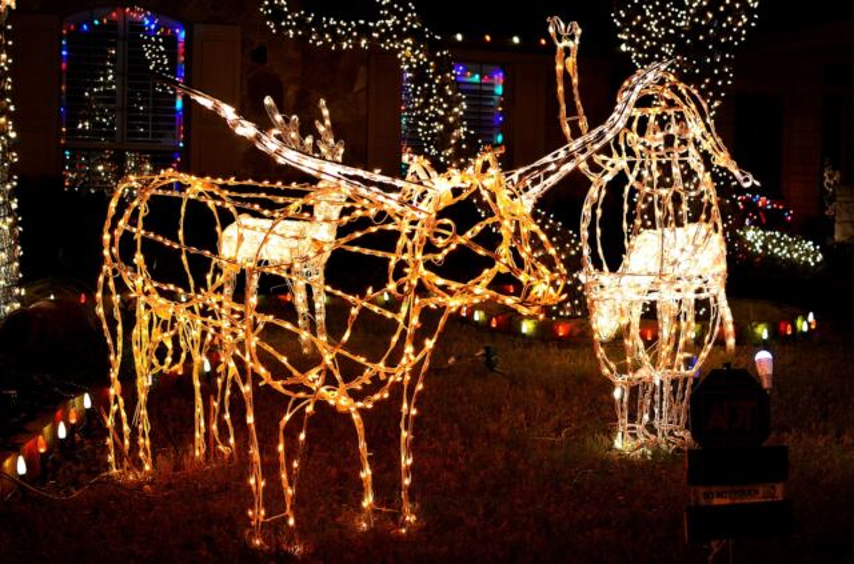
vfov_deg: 25.6
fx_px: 1242
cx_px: 427
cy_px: 282
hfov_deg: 37.9
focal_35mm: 52
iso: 1600
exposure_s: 1/25
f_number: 4
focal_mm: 35
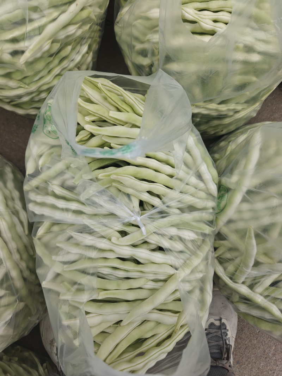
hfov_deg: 58.9
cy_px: 188
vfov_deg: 73.9
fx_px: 250
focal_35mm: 23
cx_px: 141
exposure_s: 1/689
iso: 50
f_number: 1.6
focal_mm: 6.06
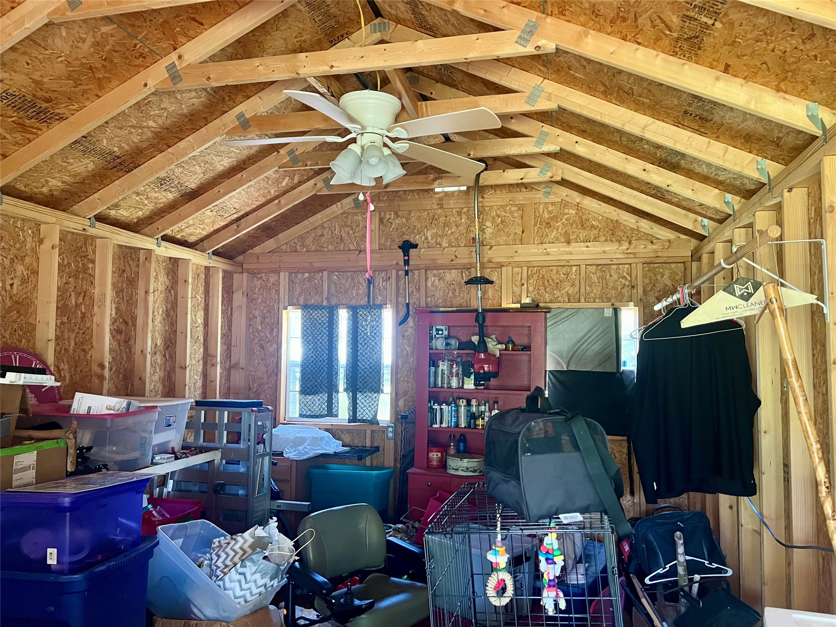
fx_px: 628
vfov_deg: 53.1
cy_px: 314
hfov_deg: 67.3
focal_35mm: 26
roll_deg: +1.3
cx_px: 418
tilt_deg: +3.2
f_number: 1.5
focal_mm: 5.7
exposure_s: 1/60
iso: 400
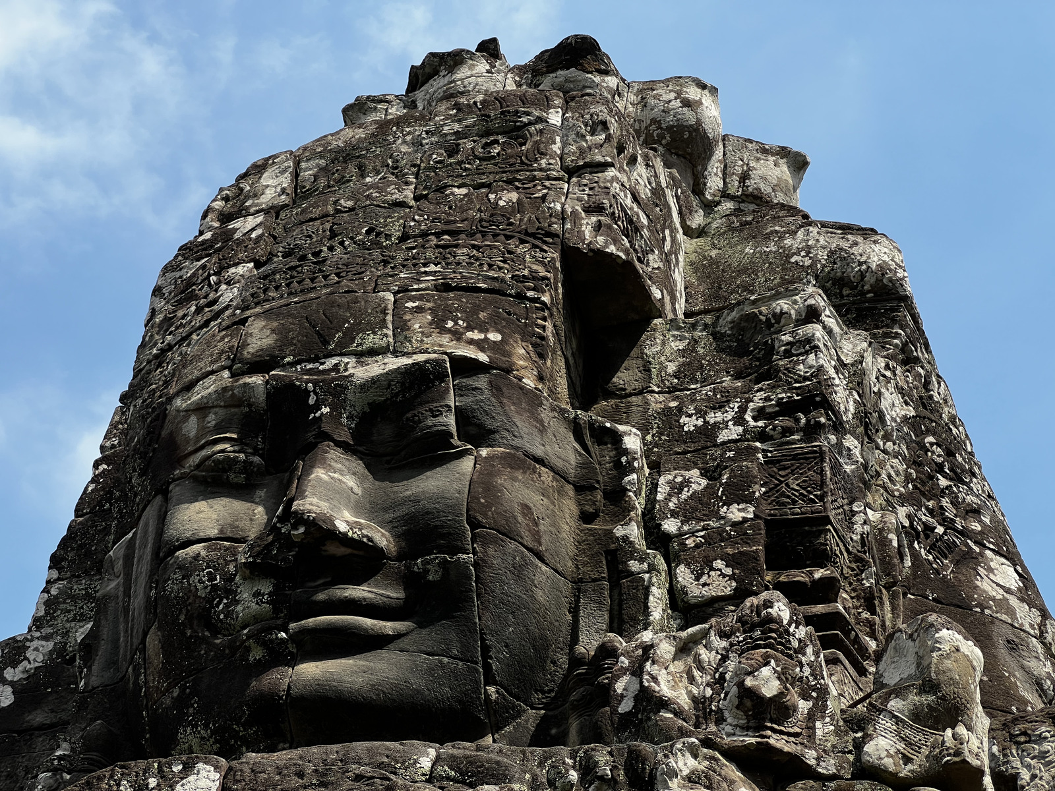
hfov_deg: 25.3
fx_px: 2347
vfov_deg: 19.1
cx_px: 528
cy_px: 396
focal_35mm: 77
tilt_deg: +48.4
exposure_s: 1/608
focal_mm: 9
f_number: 2.8
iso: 32
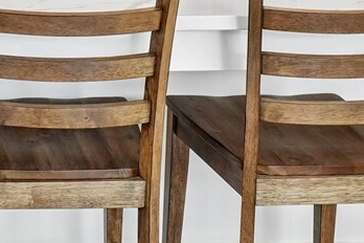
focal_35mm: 78
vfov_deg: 15.2
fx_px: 789
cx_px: -88
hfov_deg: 23.4
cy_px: -193
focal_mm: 16
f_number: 8
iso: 400
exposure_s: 1/20
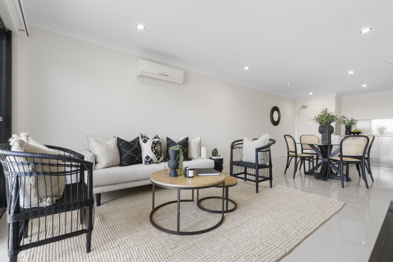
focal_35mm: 16
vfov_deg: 73.7
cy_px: 131
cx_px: 196
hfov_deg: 96.7
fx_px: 175
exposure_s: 1/6
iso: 800
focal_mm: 16
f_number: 7.1
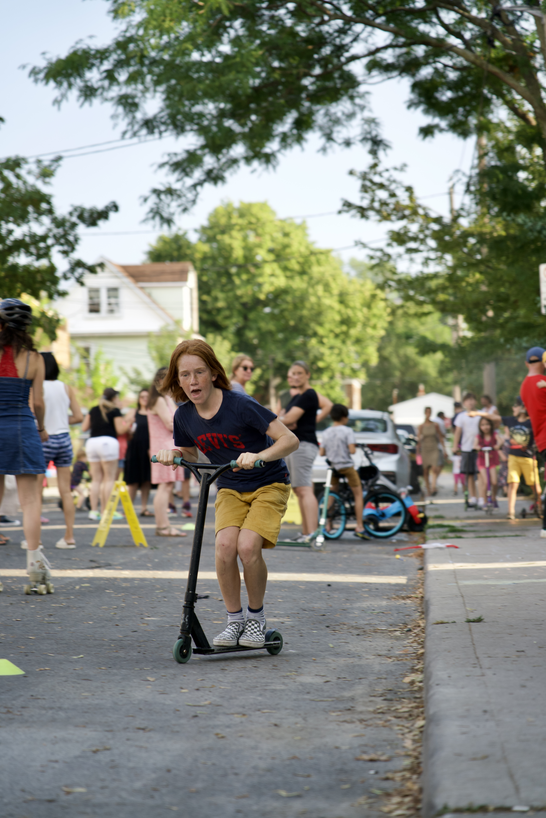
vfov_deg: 19.5
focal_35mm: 105
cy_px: 409
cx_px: 273
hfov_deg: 13.0
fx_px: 2388
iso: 320
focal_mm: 105
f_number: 4
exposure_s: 1/250
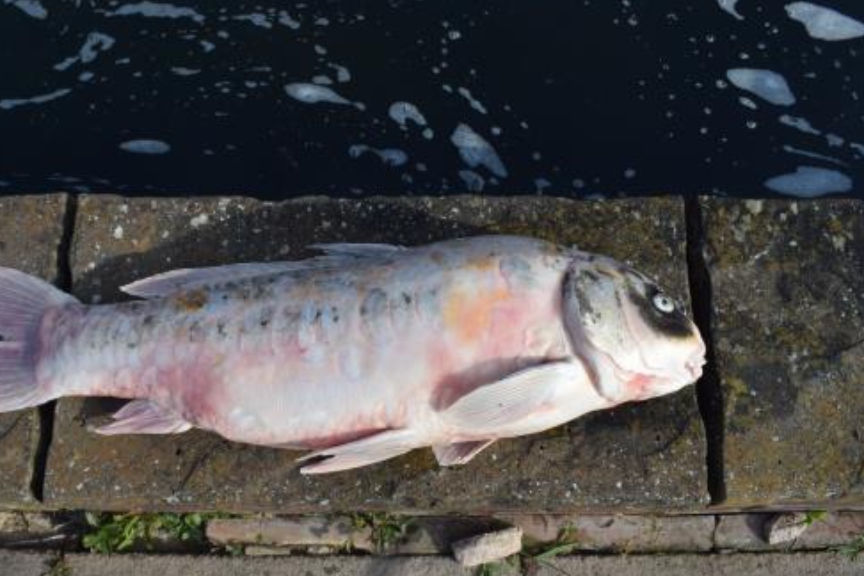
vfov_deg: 35.9
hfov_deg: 51.6
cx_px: 350
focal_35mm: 37
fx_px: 888
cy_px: 284
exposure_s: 1/320
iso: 200
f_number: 9
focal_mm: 20
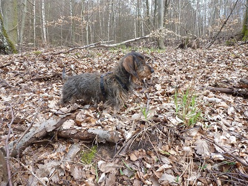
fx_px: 172
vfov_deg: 56.8
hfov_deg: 71.6
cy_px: 93
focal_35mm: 24
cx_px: 124
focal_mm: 4.3
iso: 200
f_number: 3.3
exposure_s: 1/200
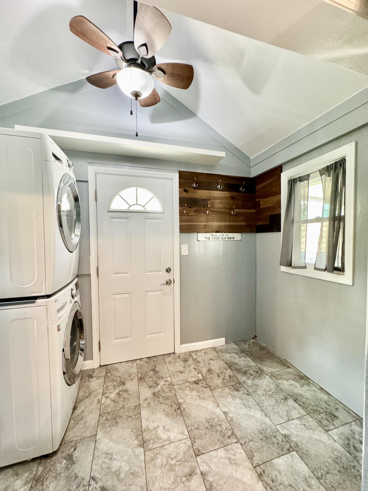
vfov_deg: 102.1
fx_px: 198
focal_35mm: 14
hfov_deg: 85.7
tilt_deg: -2.5
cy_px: 246
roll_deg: +1.2
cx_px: 184
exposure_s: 1/60
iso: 500
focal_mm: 2.22
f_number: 2.2
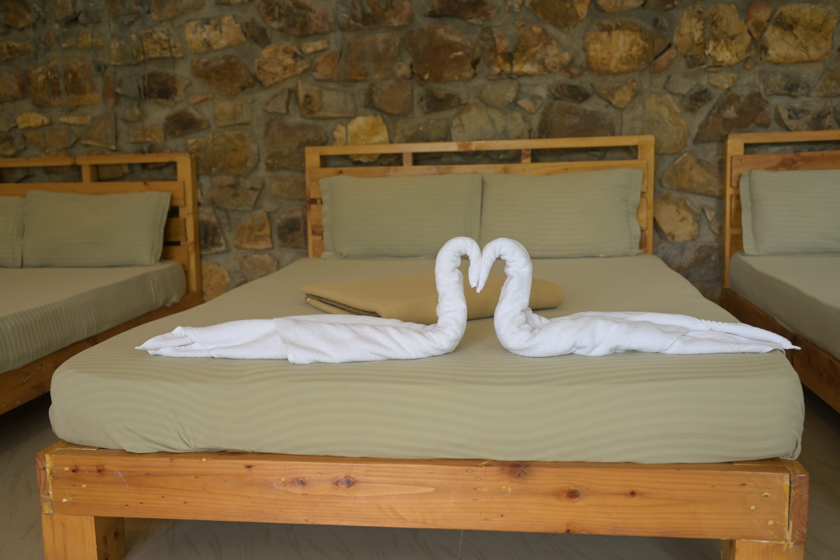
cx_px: 420
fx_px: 817
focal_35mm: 35
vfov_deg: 37.9
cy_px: 280
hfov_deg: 54.4
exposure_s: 1/250
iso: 640
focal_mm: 35
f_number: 3.2
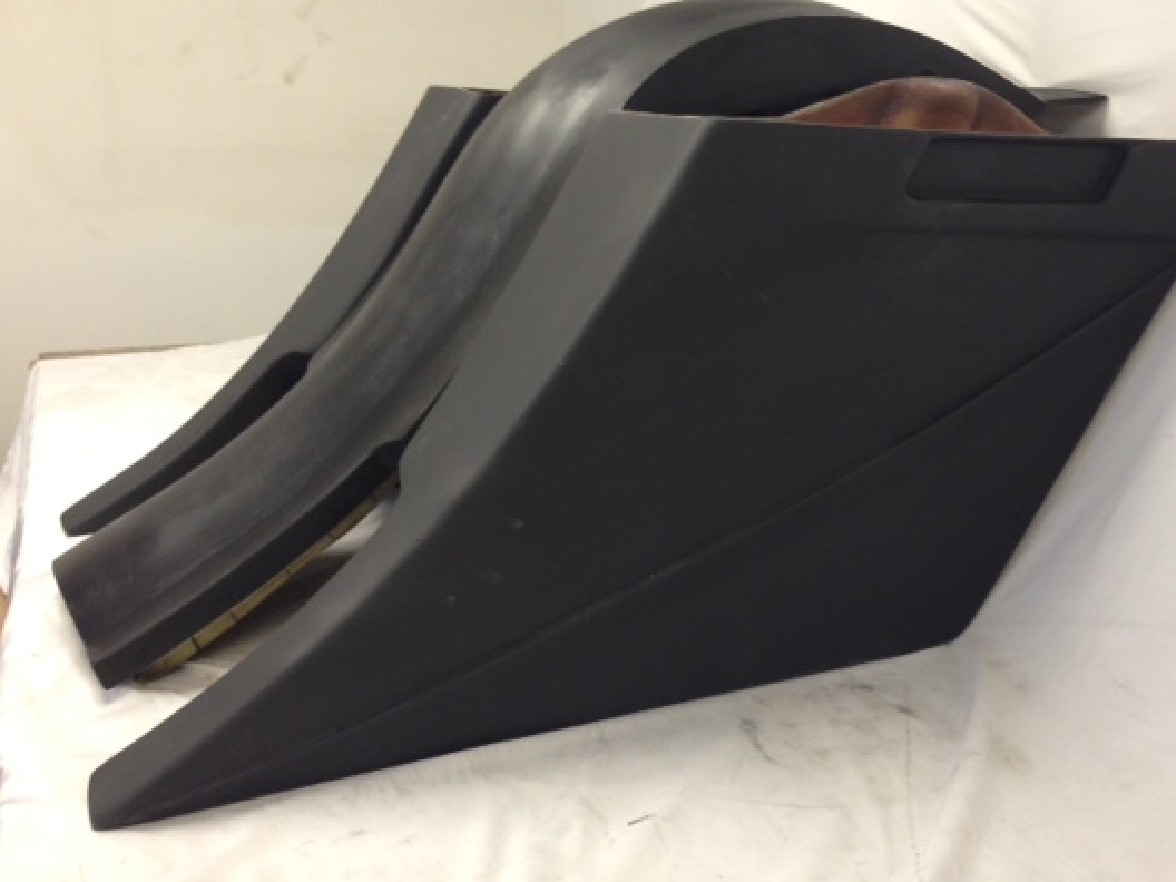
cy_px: 412
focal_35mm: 40
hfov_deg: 46.6
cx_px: 702
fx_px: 1359
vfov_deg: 35.9
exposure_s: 1/20
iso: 80
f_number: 2.4
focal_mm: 4.13
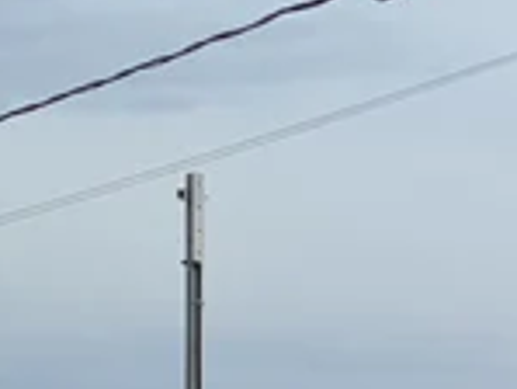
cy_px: 554
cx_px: 1180
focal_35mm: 133
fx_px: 1988
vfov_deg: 10.8
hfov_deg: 12.2
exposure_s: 1/1772
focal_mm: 5.23
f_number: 1.8
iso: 50
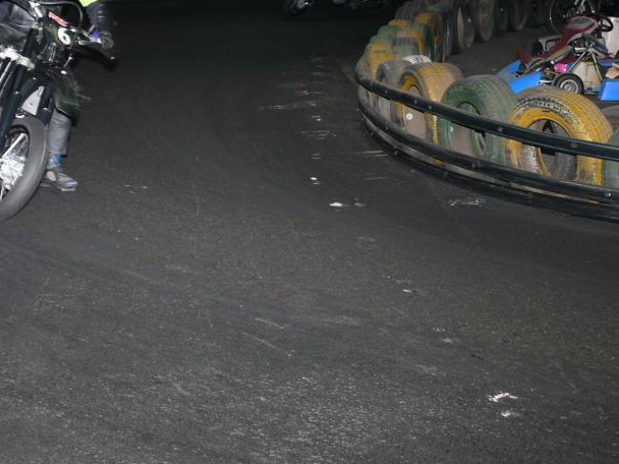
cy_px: 80
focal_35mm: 64
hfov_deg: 29.8
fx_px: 1144
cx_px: 157
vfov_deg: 22.6
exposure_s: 1/30
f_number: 2.8
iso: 100
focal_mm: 8.1
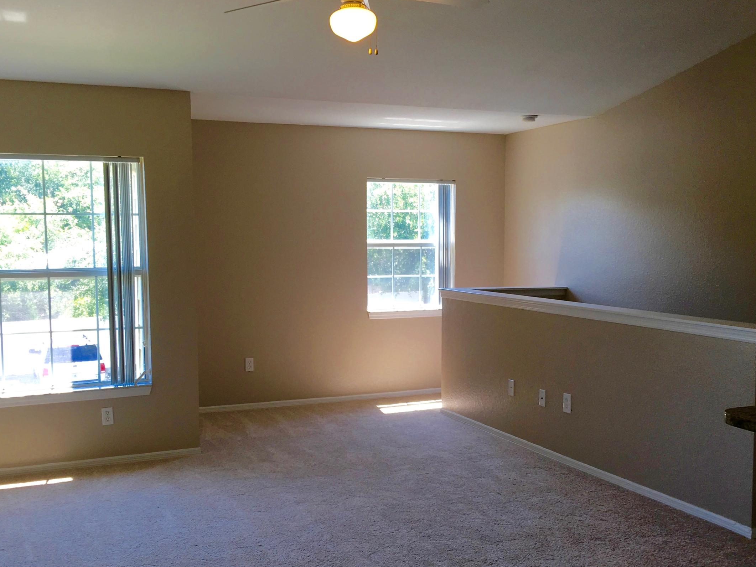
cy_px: 334
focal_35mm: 41
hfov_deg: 45.8
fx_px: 895
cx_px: 383
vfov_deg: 35.0
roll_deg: +0.9
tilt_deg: -4.2
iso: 25
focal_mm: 4.15
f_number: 2.2
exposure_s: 1/60
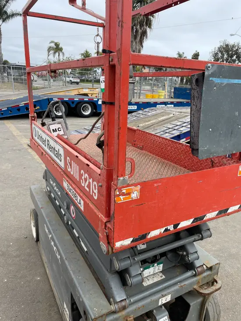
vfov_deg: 67.3
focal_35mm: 26
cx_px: 120
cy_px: 160
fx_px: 241
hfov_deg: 53.1
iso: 32
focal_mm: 4.2
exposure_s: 1/1667
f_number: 1.6
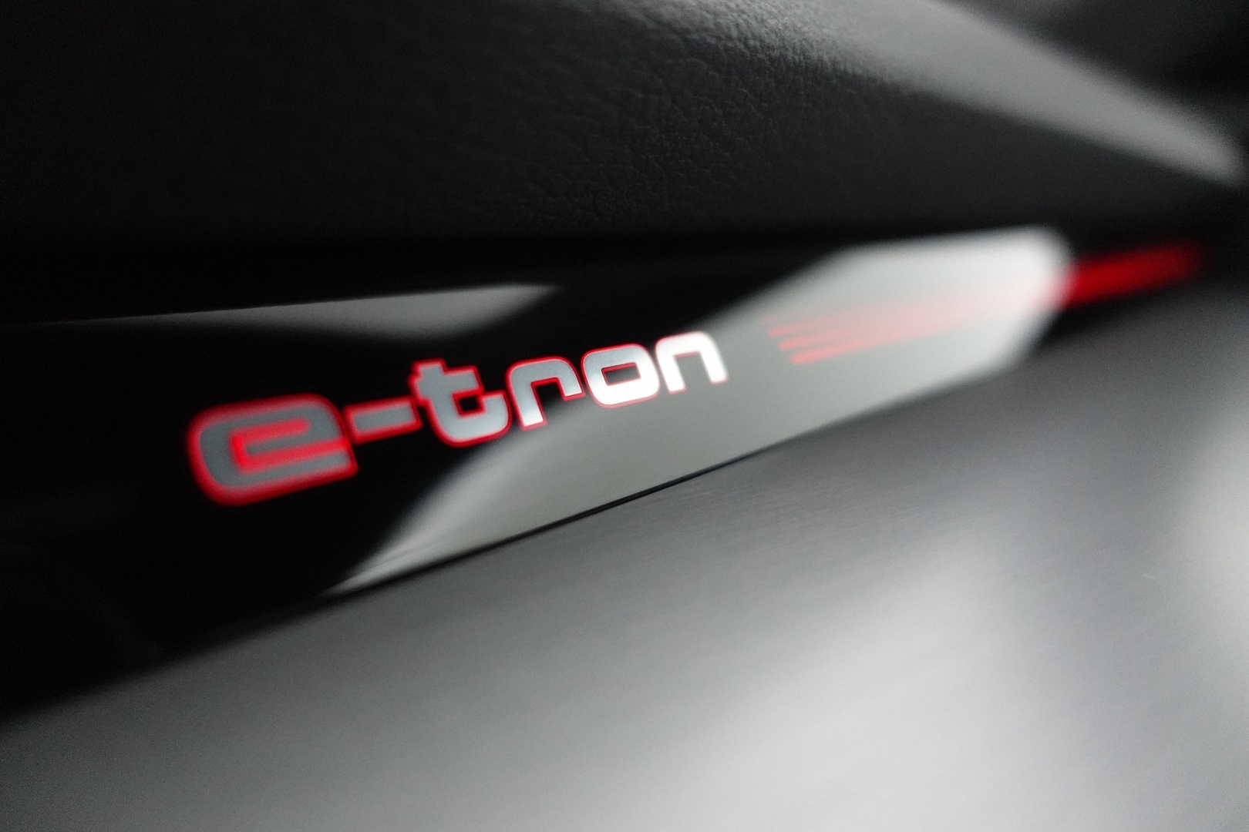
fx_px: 833
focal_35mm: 24
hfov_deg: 73.7
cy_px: 416
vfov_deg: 53.1
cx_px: 624
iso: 3200
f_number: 1.8
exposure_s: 1/125
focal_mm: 9.4
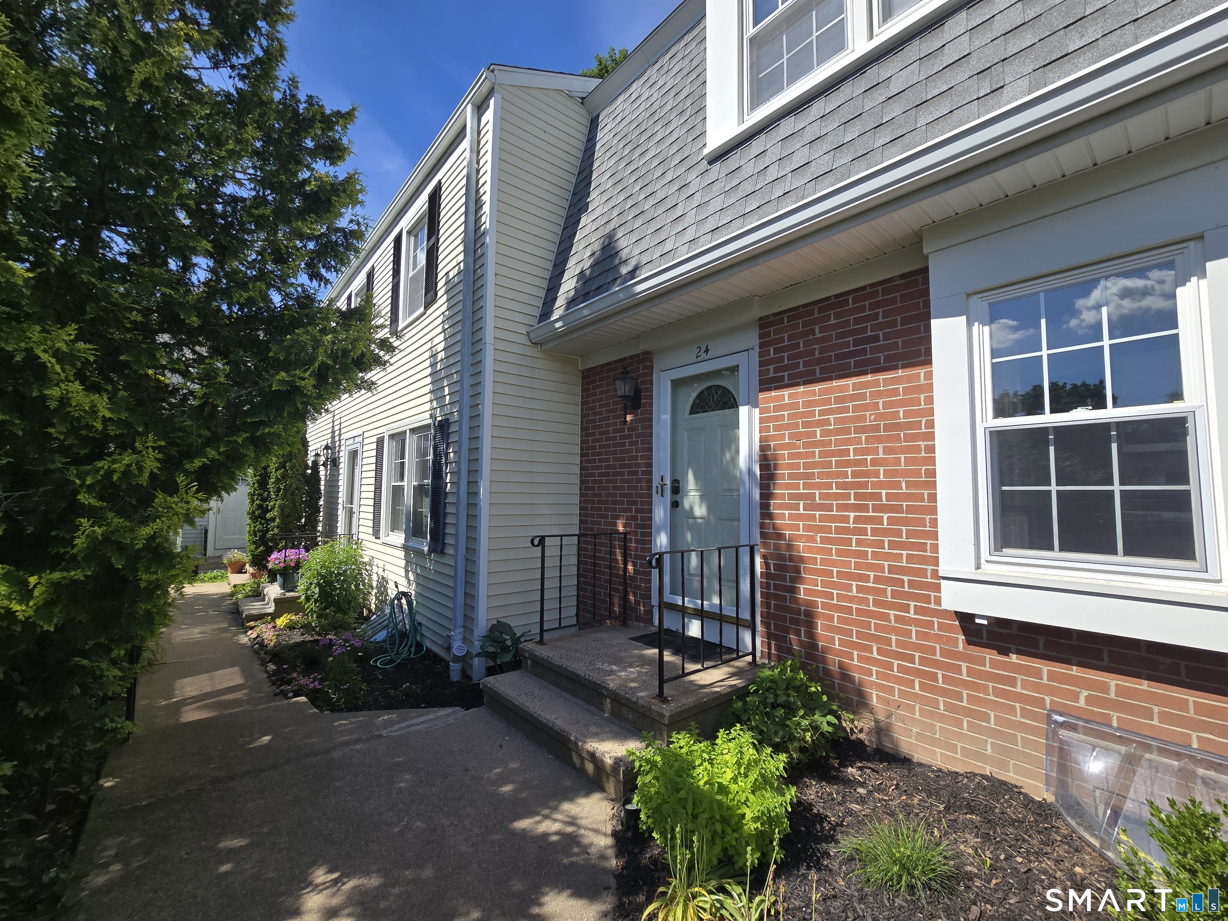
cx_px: 614
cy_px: 460
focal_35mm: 13
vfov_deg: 89.9
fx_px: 461
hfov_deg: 106.2
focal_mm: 2.2
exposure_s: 1/1894
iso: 50
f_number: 2.2
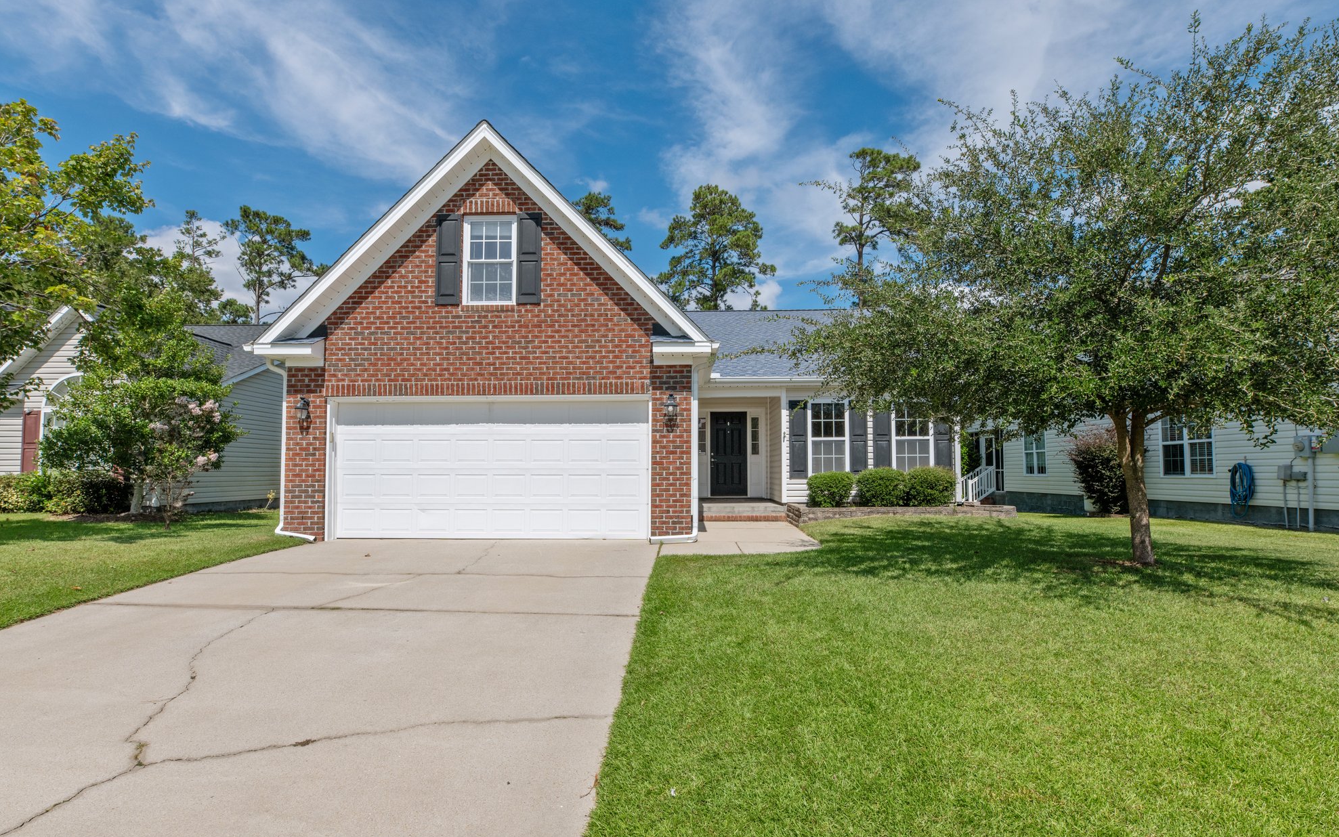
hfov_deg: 88.0
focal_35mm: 19
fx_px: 693
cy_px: 396
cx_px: 671
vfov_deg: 62.2
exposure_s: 1/1000
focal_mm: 18
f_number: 9
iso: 400
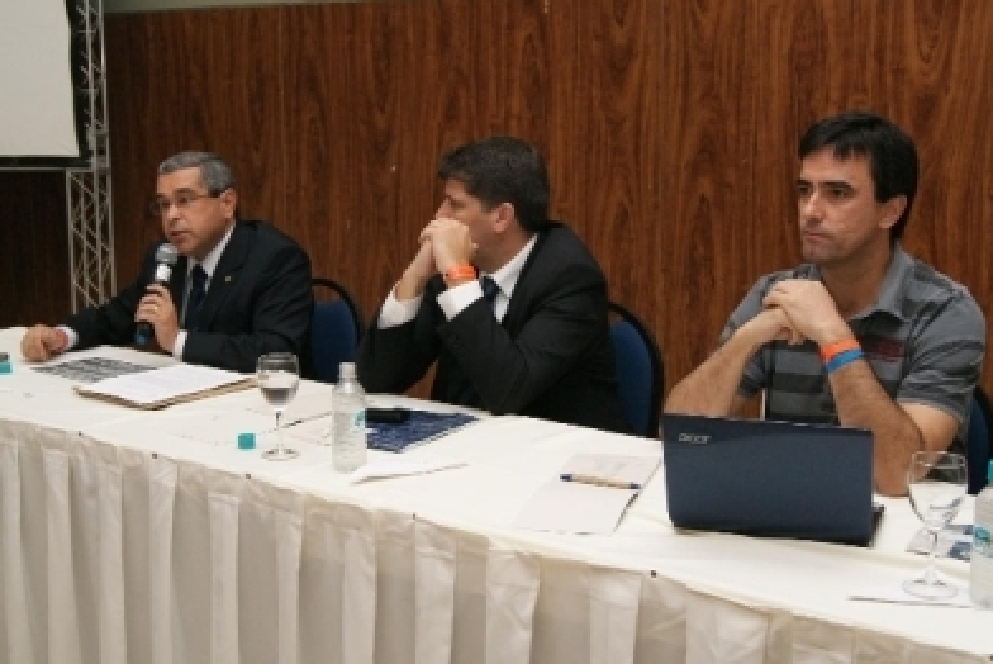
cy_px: 322
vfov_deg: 28.1
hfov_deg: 41.1
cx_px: 474
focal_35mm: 48
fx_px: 1325
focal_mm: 28
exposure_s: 1/60
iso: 800
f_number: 7.1
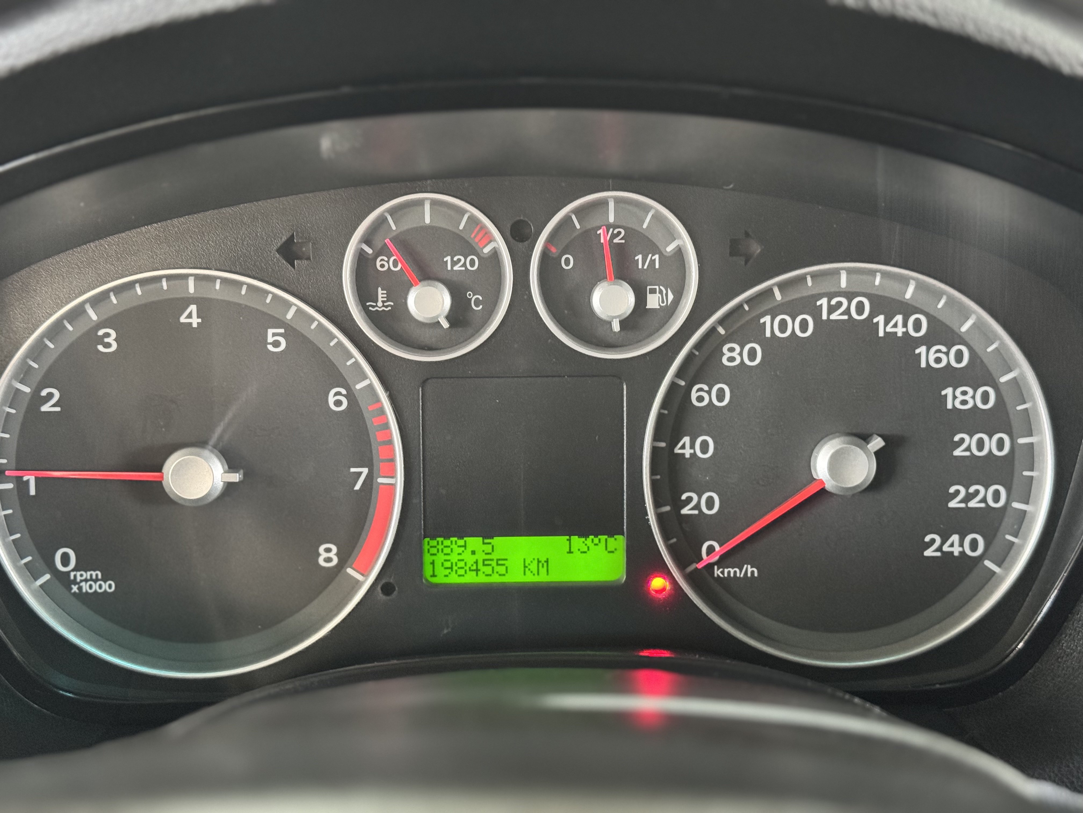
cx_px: 542
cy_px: 406
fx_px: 1502
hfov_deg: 39.7
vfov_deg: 30.3
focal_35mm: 48
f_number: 1.78
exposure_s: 1/33
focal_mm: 6.76
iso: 500
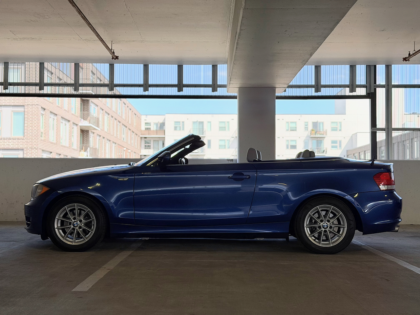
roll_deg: -0.8
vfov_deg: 30.3
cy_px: 158
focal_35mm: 48
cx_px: 210
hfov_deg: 39.7
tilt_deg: +3.3
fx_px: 582
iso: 80
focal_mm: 6.76
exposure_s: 1/1642
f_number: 1.78
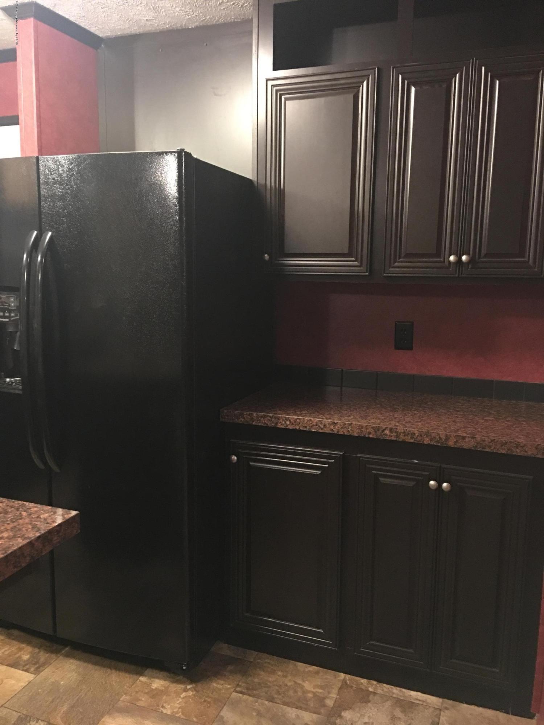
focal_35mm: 29
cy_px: 362
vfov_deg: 61.7
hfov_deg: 48.2
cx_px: 272
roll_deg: -1.2
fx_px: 608
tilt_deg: -8.1
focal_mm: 4.15
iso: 100
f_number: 2.2
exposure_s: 1/4
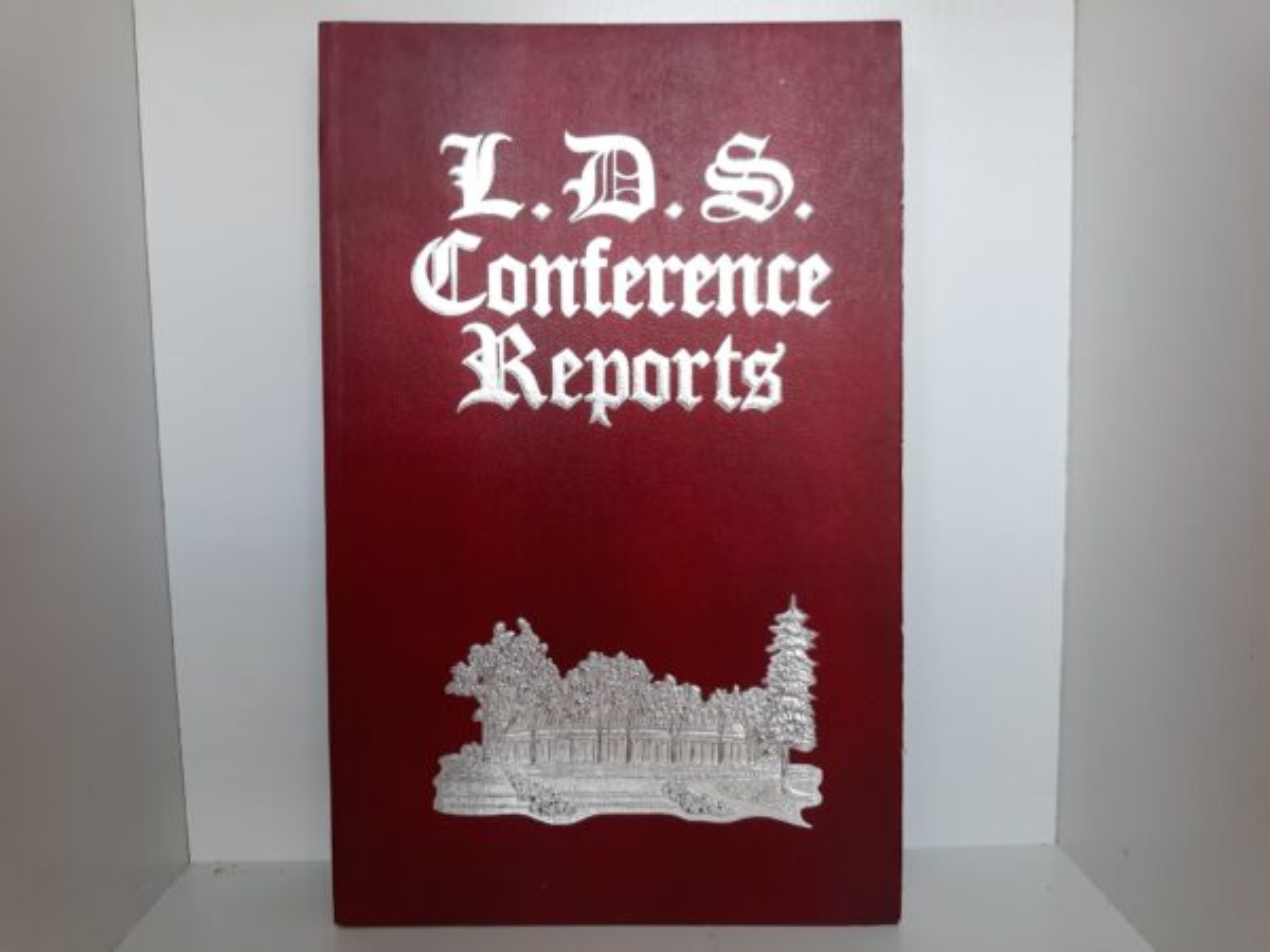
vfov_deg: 49.7
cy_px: 476
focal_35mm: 28
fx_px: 1027
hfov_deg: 63.4
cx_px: 635
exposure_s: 1/40
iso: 50
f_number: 1.7
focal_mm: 3.7
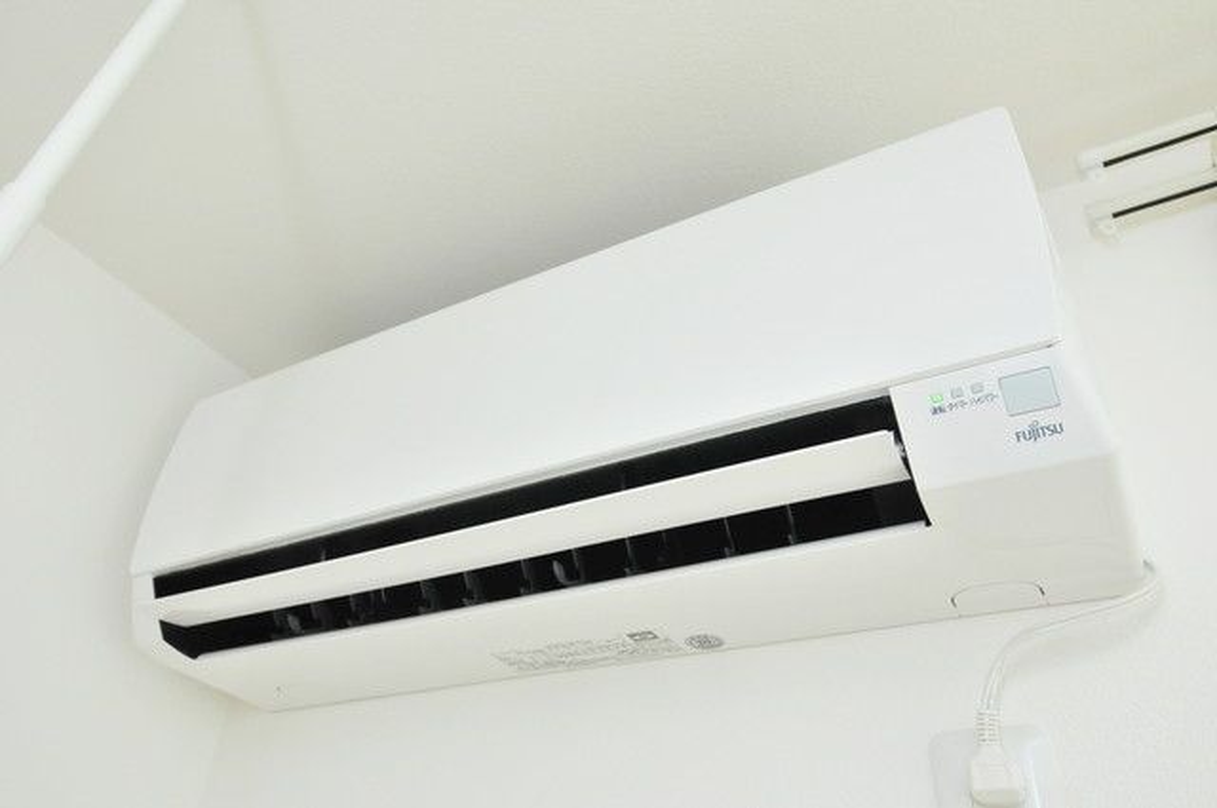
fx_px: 861
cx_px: 608
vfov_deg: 50.3
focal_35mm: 26
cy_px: 404
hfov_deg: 70.5
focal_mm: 17
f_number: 7.1
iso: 1000
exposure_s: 1/60
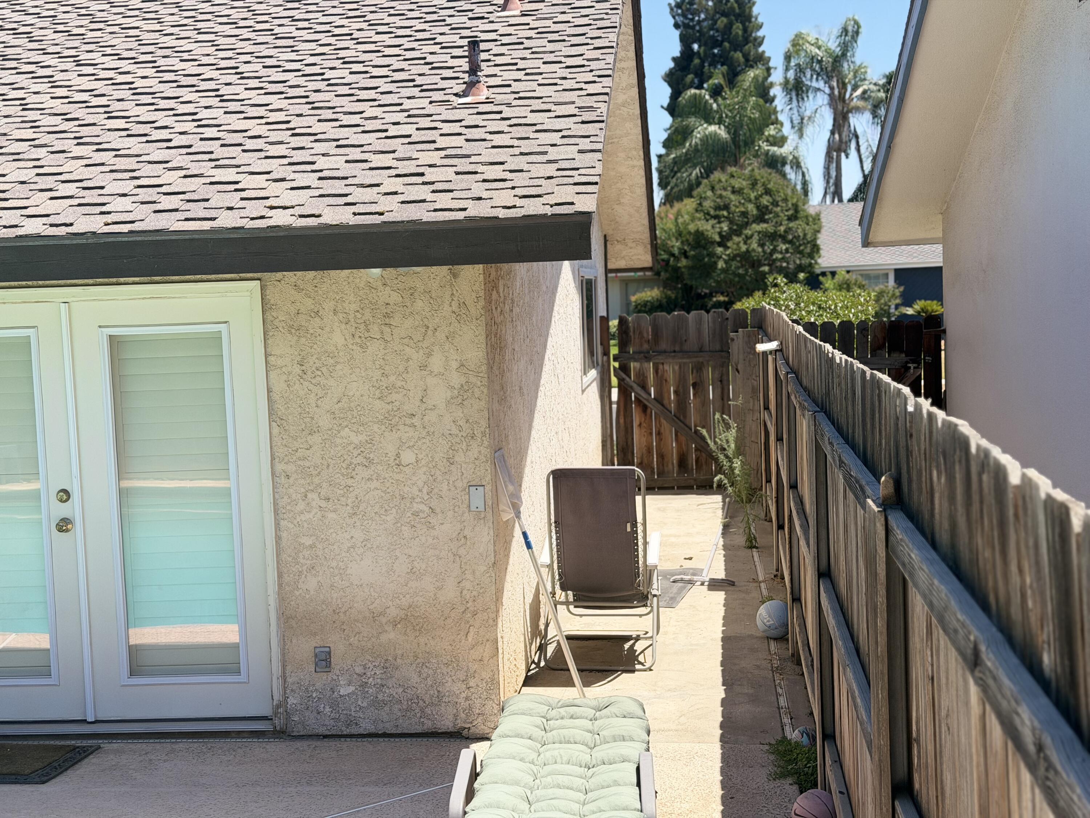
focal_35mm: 48
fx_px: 1511
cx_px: 545
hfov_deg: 39.7
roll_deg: +1.9
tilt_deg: -4.7
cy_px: 409
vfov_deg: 30.3
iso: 64
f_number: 1.78
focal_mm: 6.76
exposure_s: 1/2976
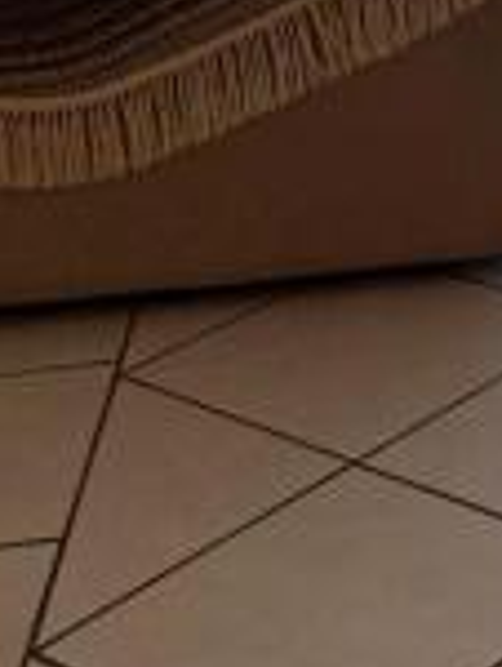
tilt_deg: -7.8
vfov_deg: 15.4
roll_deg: +0.3
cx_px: 1044
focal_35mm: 115
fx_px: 2217
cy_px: -422
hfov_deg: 11.5
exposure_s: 1/228
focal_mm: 6.76
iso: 160
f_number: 1.78
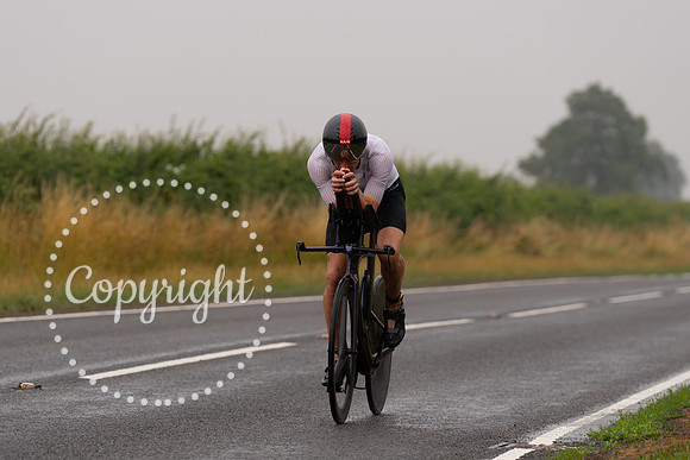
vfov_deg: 6.5
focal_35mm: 210
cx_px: 351
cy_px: 247
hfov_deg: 9.8
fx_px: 4033
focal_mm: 170
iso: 160
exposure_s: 1/1000
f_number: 4
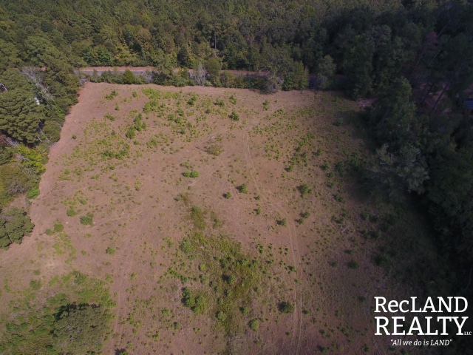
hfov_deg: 81.7
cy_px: 178
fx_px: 273
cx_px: 236
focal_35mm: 20
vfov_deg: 66.0
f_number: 2.8
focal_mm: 3.61
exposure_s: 1/709
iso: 100
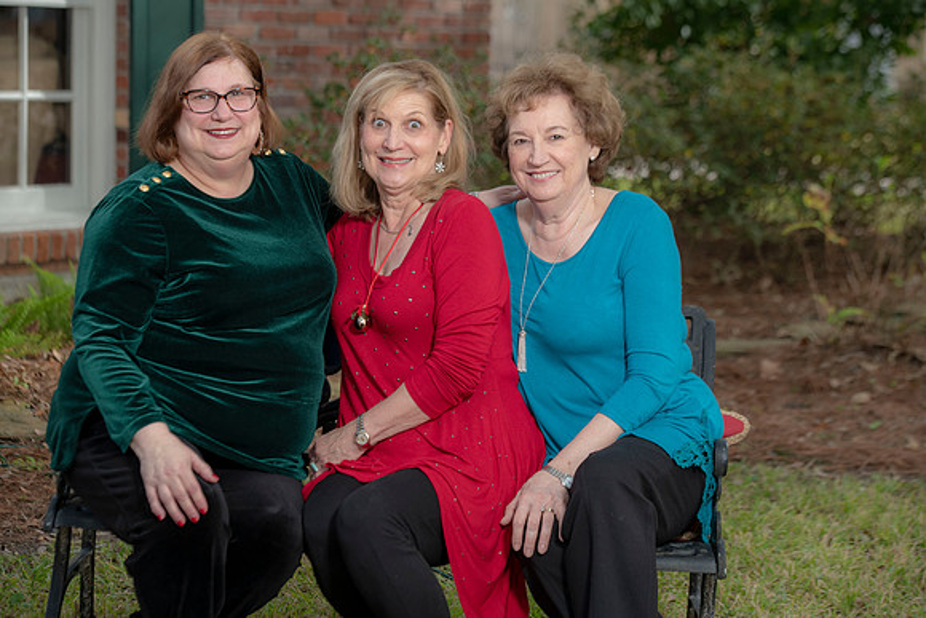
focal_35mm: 102
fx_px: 2624
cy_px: 309
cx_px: 463
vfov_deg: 13.4
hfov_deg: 20.0
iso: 320
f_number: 5
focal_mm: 102
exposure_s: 1/200
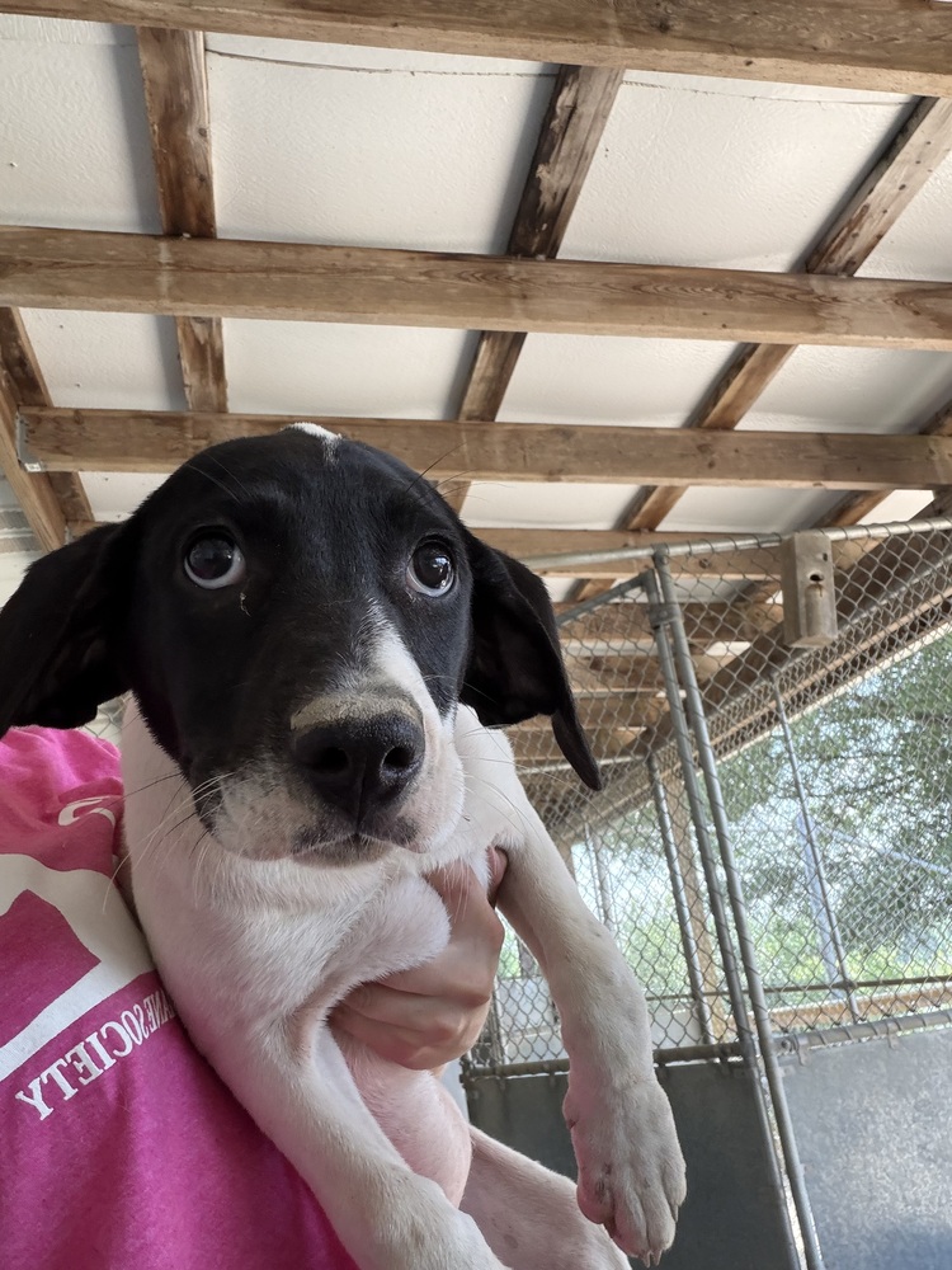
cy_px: 635
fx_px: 1100
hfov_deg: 46.8
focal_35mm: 30
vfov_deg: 60.0
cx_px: 476
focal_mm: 2.71
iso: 80
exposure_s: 1/117
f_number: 1.9
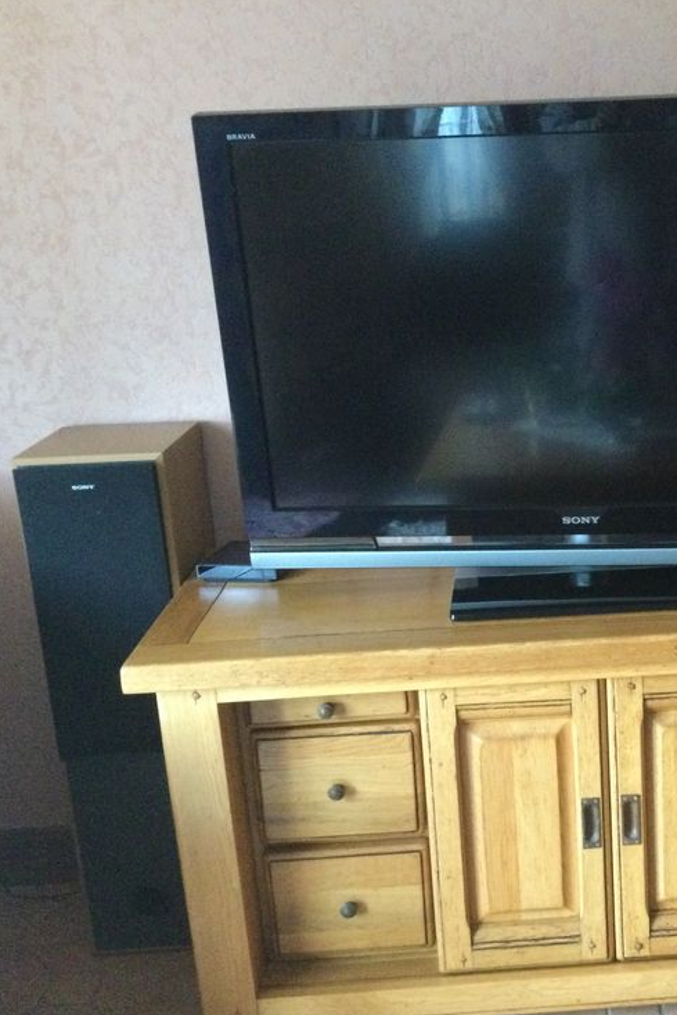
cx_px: 597
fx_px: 1240
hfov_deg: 29.4
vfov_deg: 44.5
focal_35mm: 44
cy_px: 514
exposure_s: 1/17
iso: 320
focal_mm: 3.3
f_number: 2.4
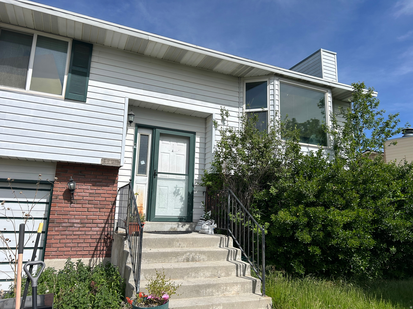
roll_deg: -0.9
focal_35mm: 26
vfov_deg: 53.1
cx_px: 206
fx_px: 310
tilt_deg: +13.0
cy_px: 154
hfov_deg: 67.3
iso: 50
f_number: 1.5
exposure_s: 1/7463
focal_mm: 5.7
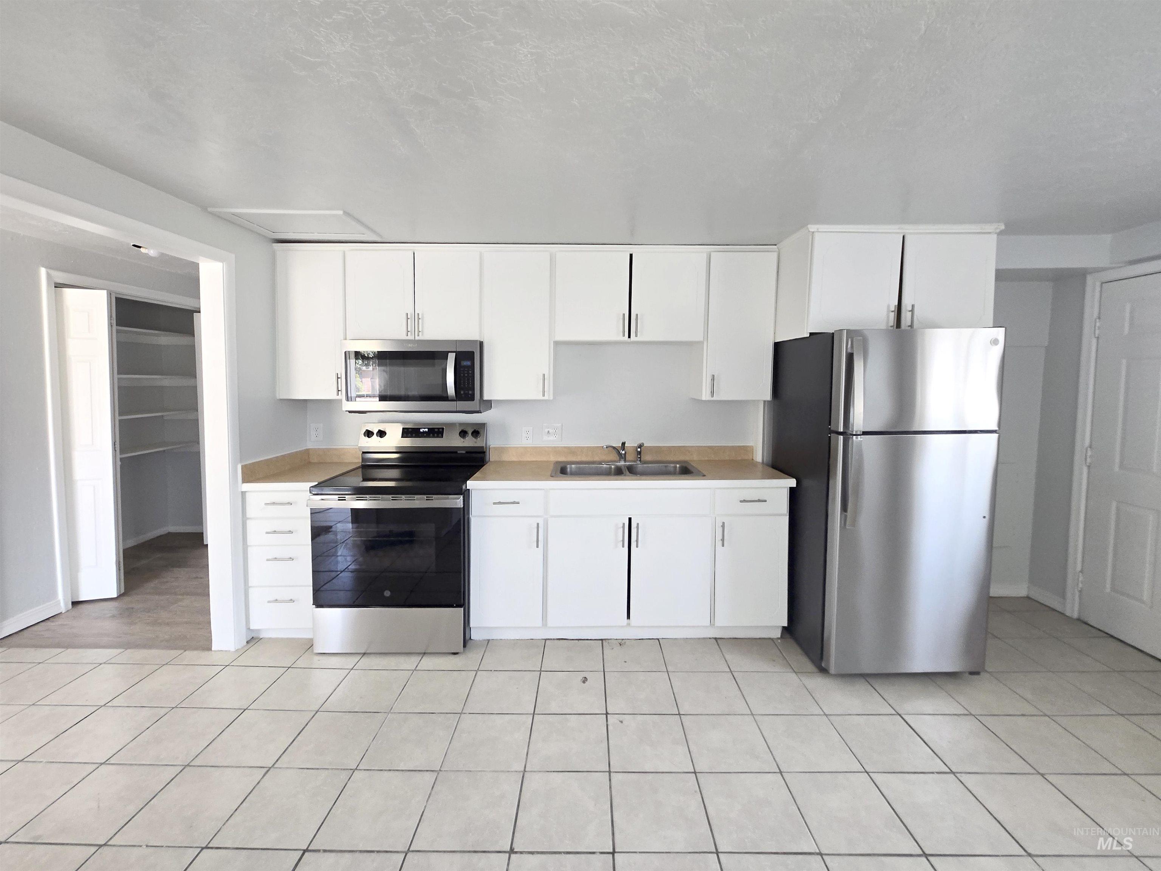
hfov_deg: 106.2
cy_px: 436
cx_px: 580
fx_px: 436
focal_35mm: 13
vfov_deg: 89.9
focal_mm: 1.7
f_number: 2.2
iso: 80
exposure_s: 1/60
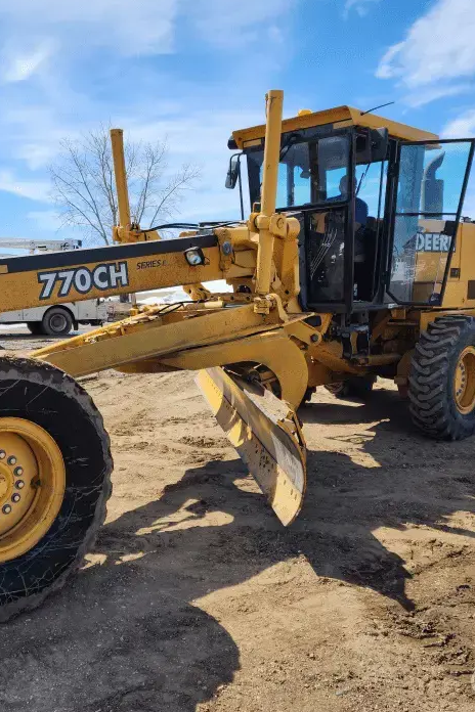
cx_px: 161
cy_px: 354
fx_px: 653
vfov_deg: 57.2
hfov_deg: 39.5
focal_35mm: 33
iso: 12
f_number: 1.8
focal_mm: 6.4
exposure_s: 1/1704
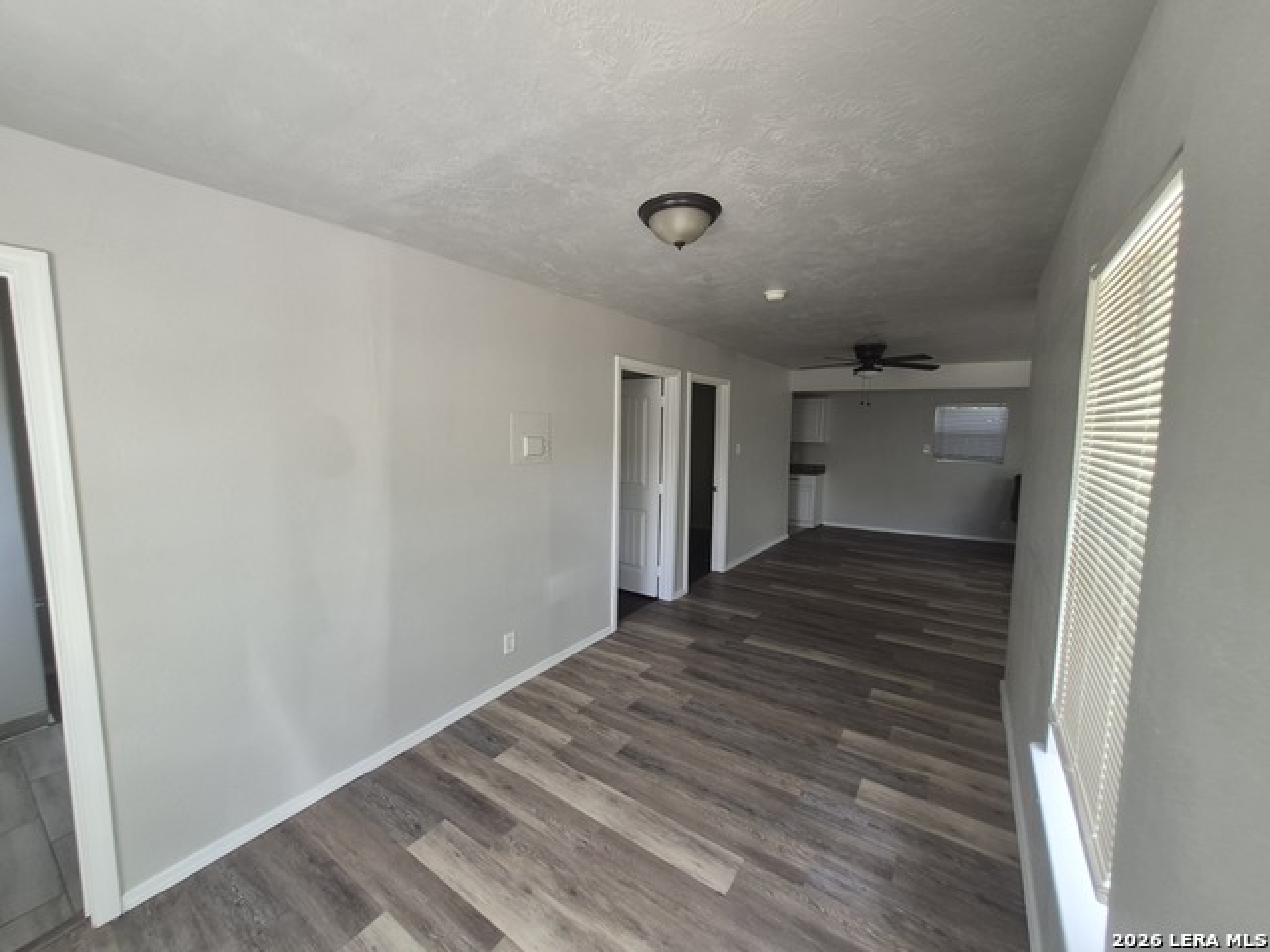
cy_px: 476
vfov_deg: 89.9
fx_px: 477
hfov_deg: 106.2
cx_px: 635
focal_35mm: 13
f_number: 2.2
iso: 80
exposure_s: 1/60
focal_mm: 1.74
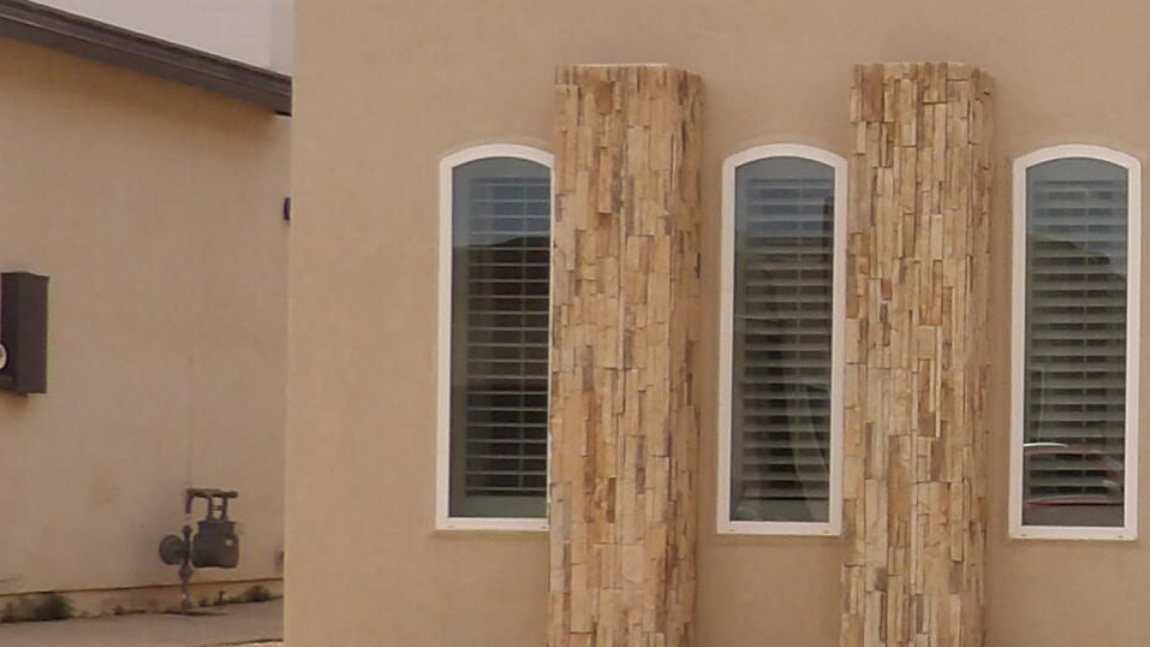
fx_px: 2500
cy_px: 444
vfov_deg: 14.7
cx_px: 1537
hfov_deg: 22.8
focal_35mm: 82
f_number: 4.6
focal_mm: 4.3
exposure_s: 1/857
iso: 100
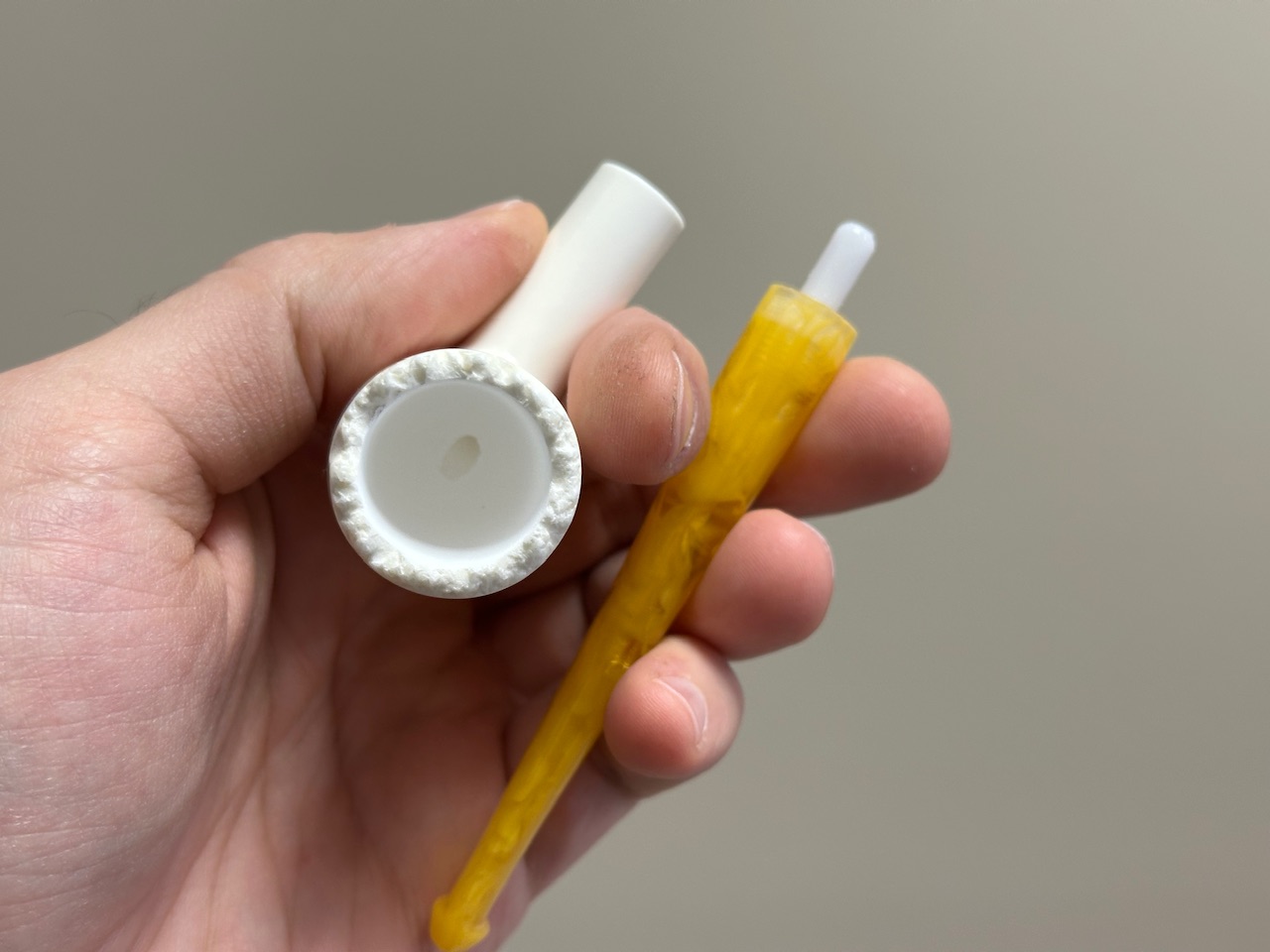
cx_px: 635
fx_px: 1761
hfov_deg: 39.7
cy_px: 476
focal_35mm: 48
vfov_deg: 30.3
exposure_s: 1/102
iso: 80
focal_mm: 6.86
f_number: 1.78
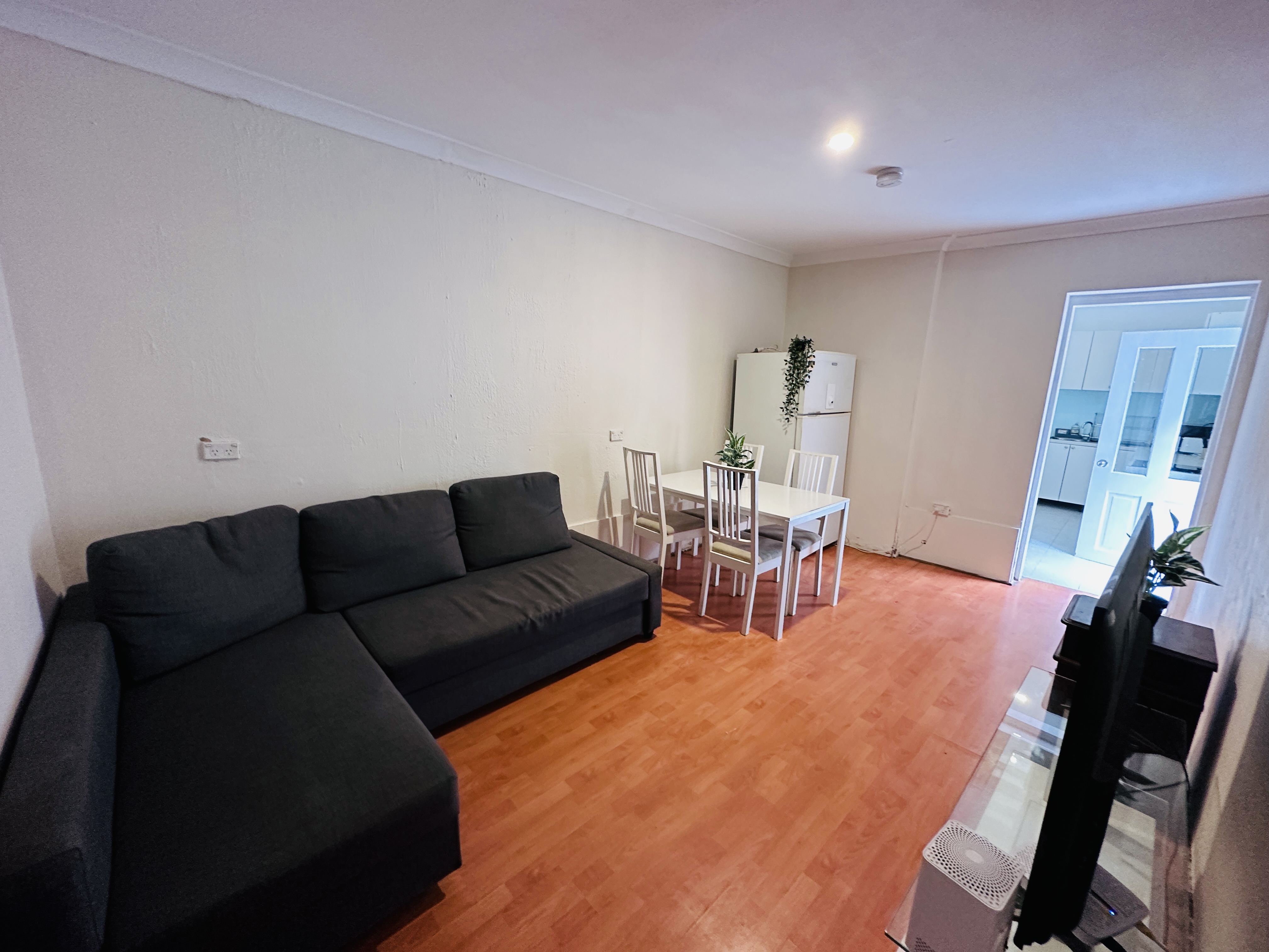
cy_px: 476
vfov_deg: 85.7
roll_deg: -2.7
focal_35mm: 14
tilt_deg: -11.9
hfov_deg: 102.1
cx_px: 634
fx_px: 513
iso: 320
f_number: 2.2
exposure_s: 1/50
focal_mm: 2.22
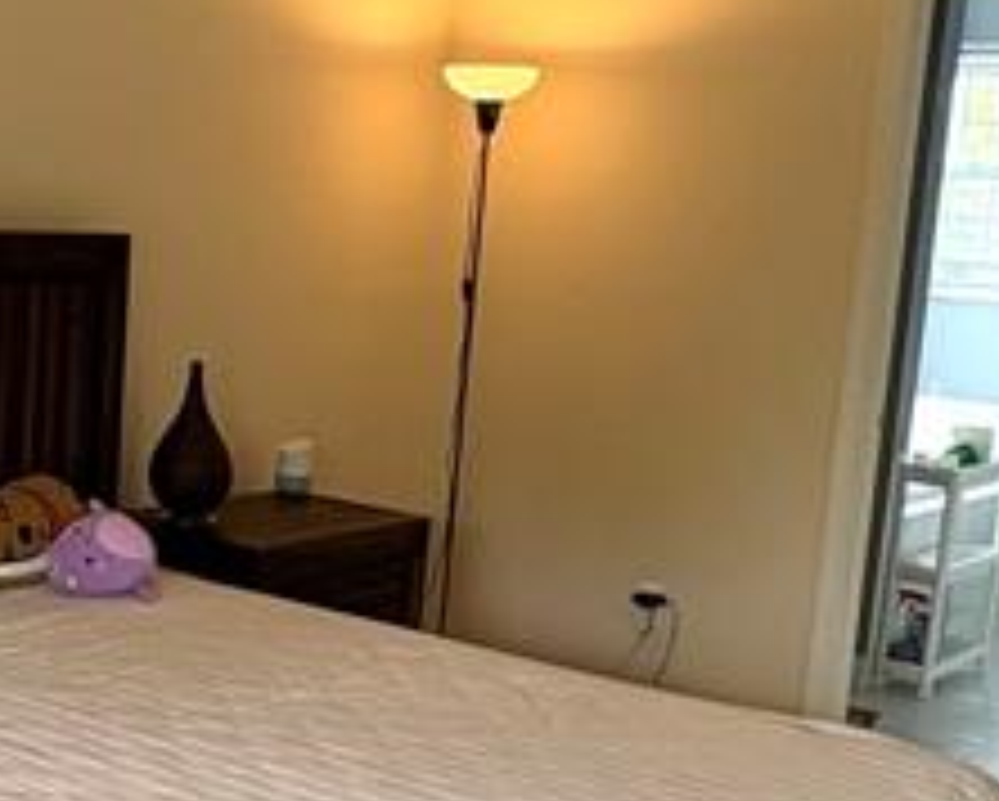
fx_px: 1864
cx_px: 126
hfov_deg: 29.0
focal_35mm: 63
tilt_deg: -9.1
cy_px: 522
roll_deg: -1.7
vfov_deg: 24.2
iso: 100
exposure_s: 1/100
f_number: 2.2
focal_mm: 2.22
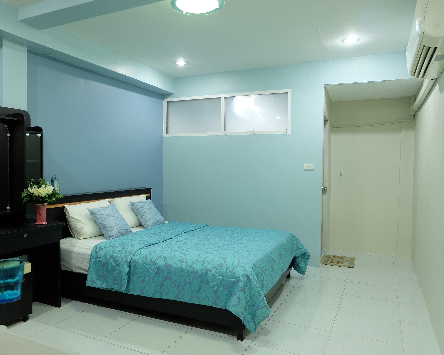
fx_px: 368
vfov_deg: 51.5
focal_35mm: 28
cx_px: 187
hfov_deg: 61.9
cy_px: 177
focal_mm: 16
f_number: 3.5
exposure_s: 1/15
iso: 800
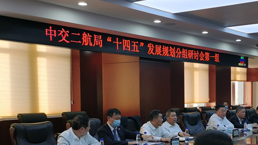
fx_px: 424
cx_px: 188
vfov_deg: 19.2
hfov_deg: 33.3
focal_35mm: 62
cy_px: 117
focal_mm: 5.58
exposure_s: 1/160
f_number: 1.8
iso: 50
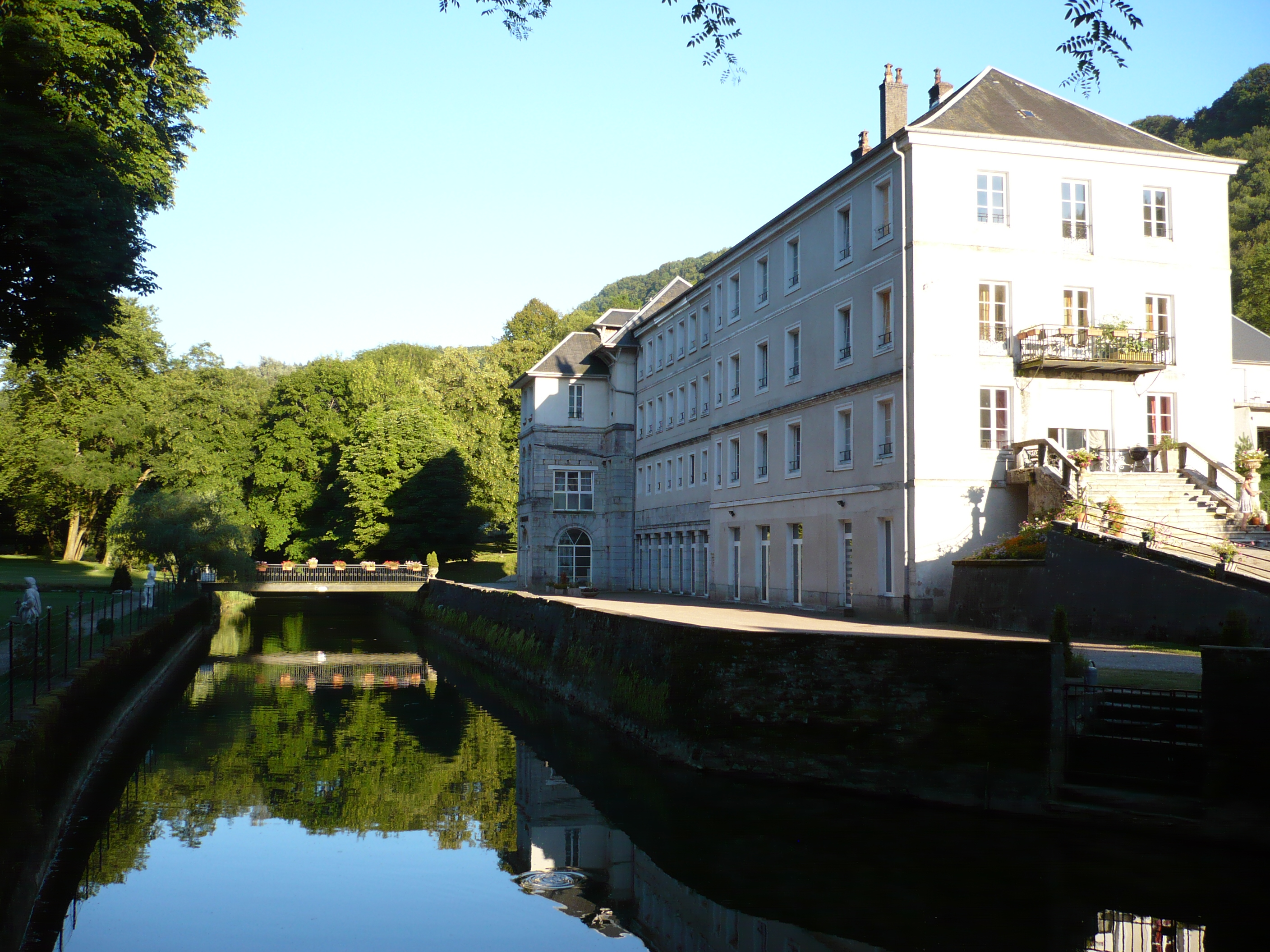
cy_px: 476
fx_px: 1284
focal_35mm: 35
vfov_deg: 40.7
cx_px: 635
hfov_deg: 52.6
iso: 100
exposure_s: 1/320
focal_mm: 5.8
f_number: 2.8
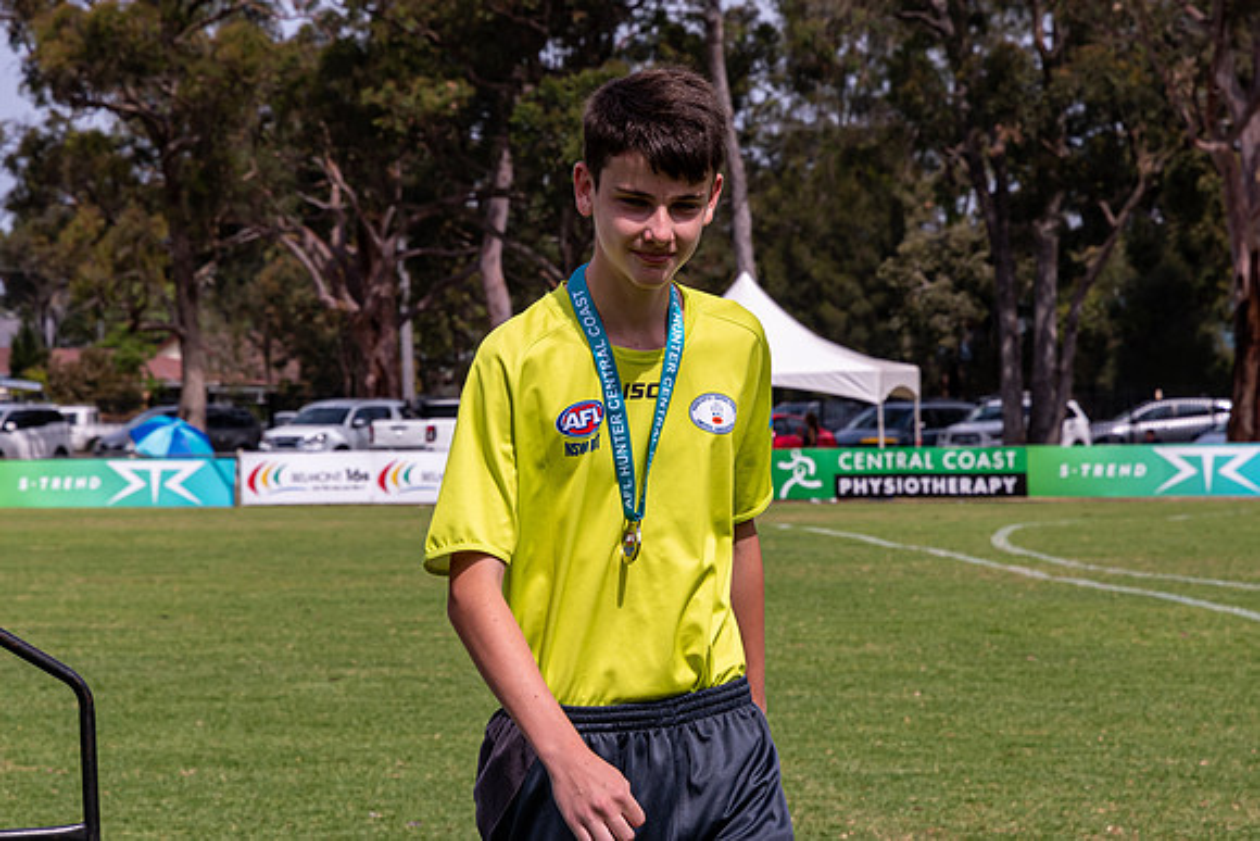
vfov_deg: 9.1
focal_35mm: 152
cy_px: 338
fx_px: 5309
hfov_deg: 13.5
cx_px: 624
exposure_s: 1/640
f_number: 8
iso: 200
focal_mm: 80
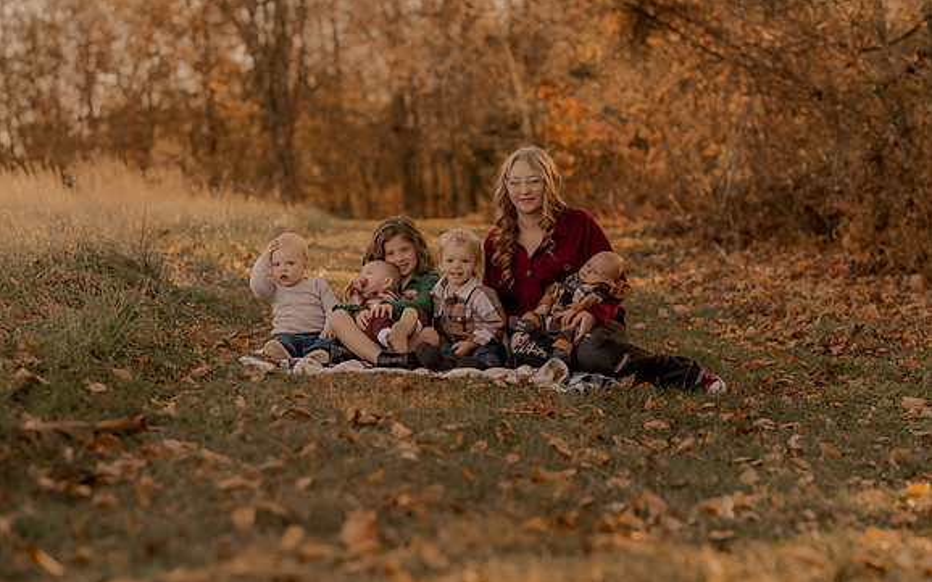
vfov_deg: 15.0
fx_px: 2209
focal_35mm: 87
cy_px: 307
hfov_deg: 23.8
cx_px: 466
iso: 200
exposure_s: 1/320
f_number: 2.8
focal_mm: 85
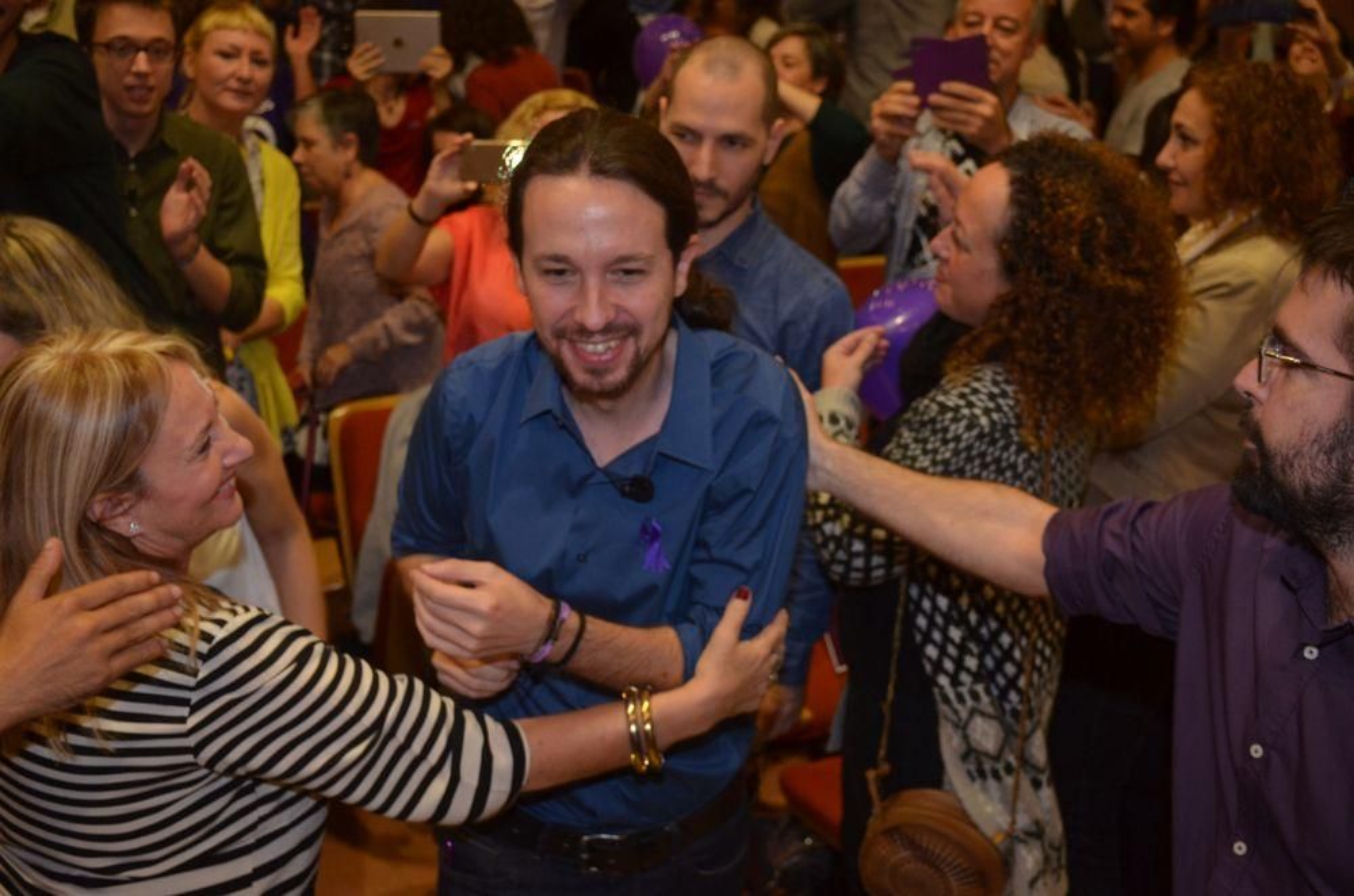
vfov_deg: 29.7
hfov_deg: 43.7
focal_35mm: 45
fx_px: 1689
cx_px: 677
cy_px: 448
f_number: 4.5
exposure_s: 1/80
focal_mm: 30
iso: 800
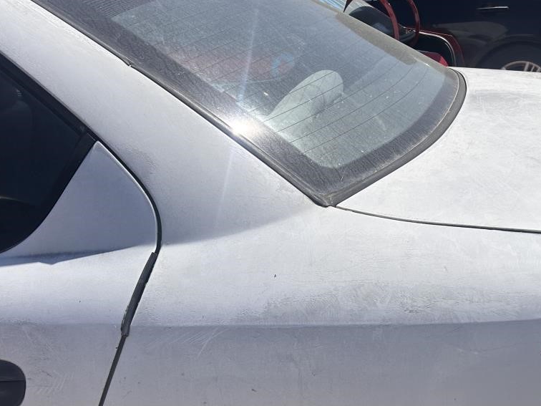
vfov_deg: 32.3
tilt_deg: -27.3
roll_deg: -1.0
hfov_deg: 42.4
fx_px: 688
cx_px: 361
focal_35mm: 44
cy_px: 297
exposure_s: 1/6993
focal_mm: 5.7
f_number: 1.5
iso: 50
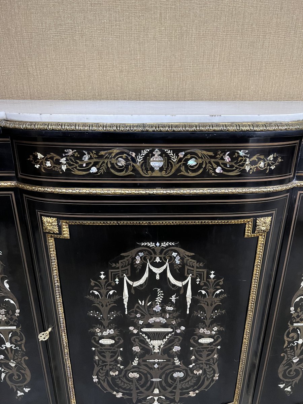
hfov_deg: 53.1
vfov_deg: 67.3
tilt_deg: -22.7
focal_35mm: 26
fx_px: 303
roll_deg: -0.2
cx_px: 152
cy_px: 202
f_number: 1.5
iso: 500
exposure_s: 1/50
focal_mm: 5.7
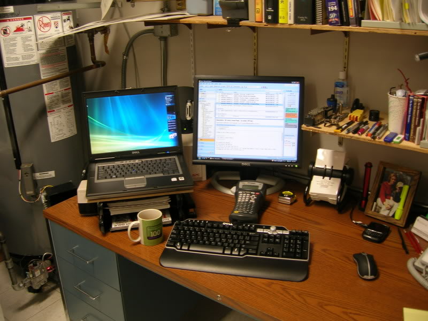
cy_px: 160
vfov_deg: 41.8
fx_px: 420
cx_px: 214
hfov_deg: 54.0
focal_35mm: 34
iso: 50
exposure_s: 1/7.4
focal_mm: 5.7
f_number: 2.9
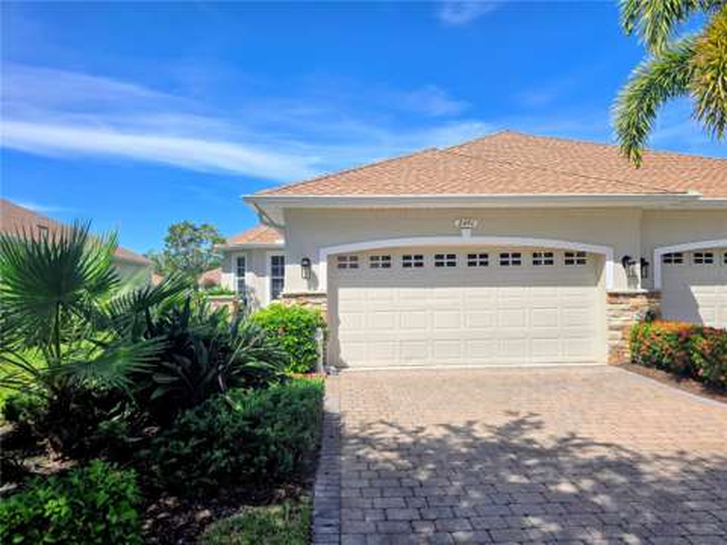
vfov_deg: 58.9
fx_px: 483
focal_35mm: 23
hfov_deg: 73.9
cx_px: 364
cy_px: 272
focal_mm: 6.3
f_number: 1.7
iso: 12
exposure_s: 1/786
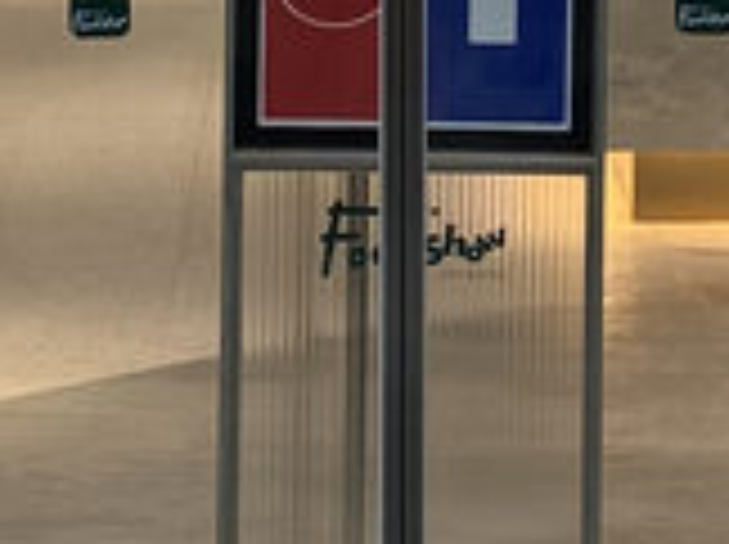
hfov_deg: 10.3
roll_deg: +0.3
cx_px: 459
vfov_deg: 7.5
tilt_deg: -2.1
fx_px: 4058
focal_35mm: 193
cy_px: -409
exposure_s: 1/100
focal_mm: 4.25
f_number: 1.8
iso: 50
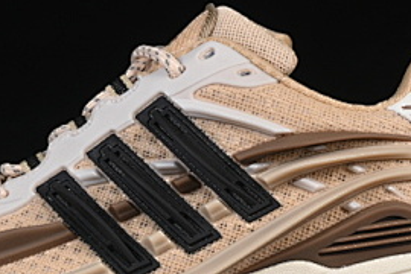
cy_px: 148
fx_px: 2534
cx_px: 201
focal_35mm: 222
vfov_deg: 6.2
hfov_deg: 9.3
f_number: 8
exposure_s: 1/80
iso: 160
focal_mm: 50
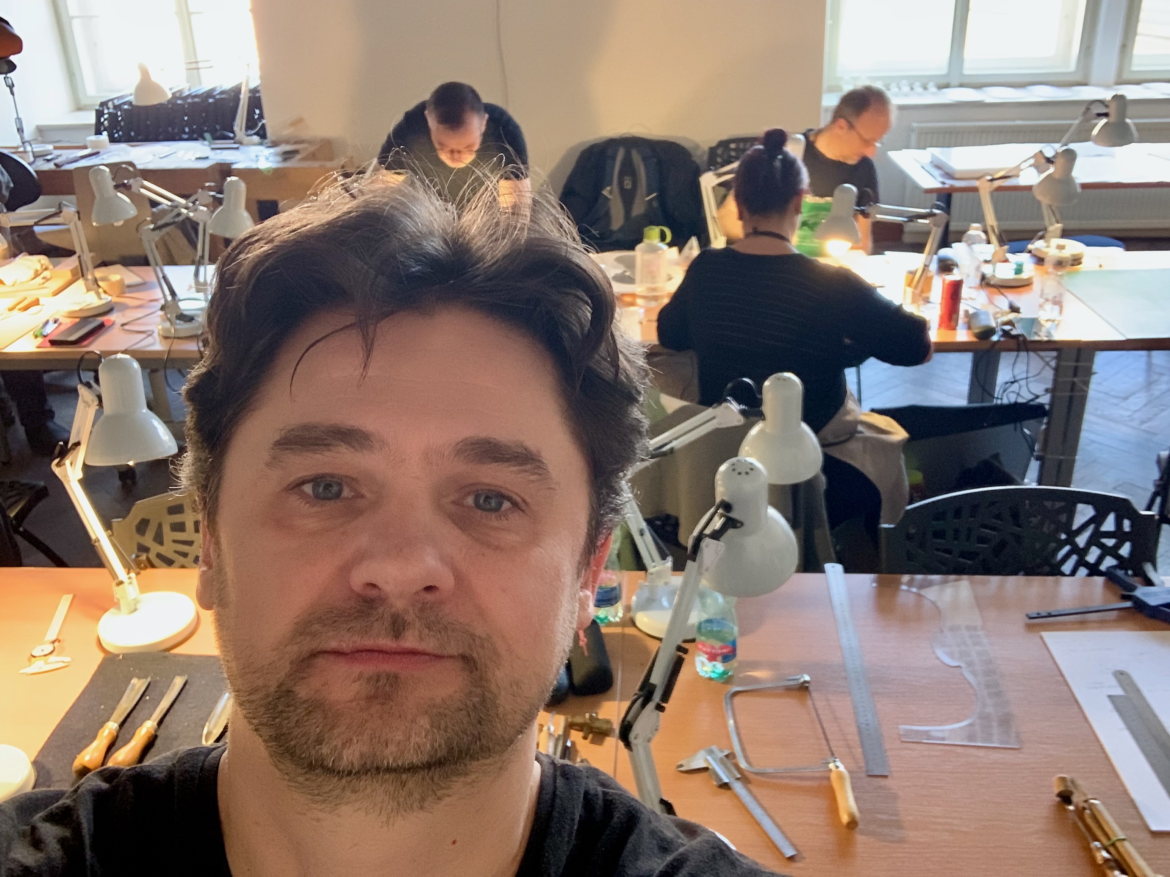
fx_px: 1082
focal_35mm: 32
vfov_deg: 44.2
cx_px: 585
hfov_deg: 56.8
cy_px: 438
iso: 320
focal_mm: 2.87
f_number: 2.2
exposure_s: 1/34
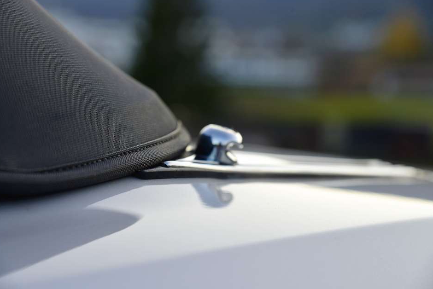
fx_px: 1288
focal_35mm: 107
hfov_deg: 19.1
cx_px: 214
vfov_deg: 12.8
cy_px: 143
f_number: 7.1
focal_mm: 105
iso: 200
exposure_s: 1/200
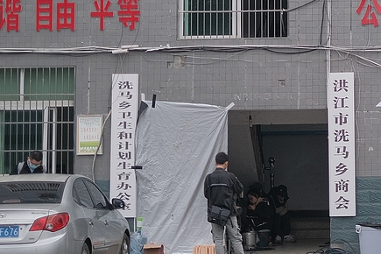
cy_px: -61
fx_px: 1651
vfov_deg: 8.7
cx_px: 448
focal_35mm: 156
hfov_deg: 12.9
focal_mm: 35
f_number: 1.4
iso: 320
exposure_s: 1/2000
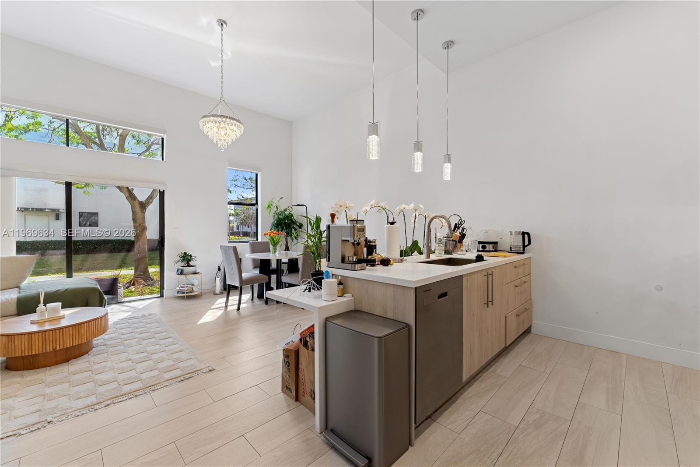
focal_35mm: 14
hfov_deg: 104.3
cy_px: 234
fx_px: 272
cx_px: 350
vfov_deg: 81.2
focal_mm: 14
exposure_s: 1/6
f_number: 5
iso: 100
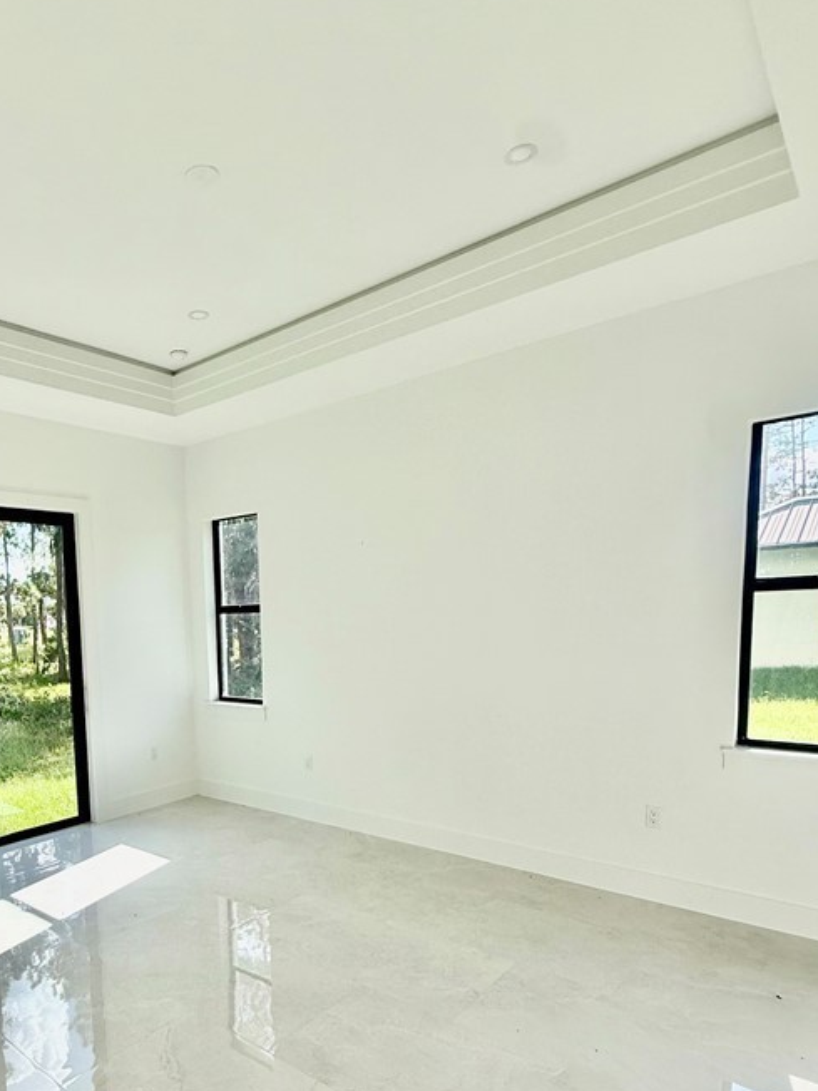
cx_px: 248
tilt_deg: -4.0
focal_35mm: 22
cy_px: 698
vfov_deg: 74.7
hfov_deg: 59.1
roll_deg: +2.1
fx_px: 693
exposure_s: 1/468
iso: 64
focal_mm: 2.22
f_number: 2.2
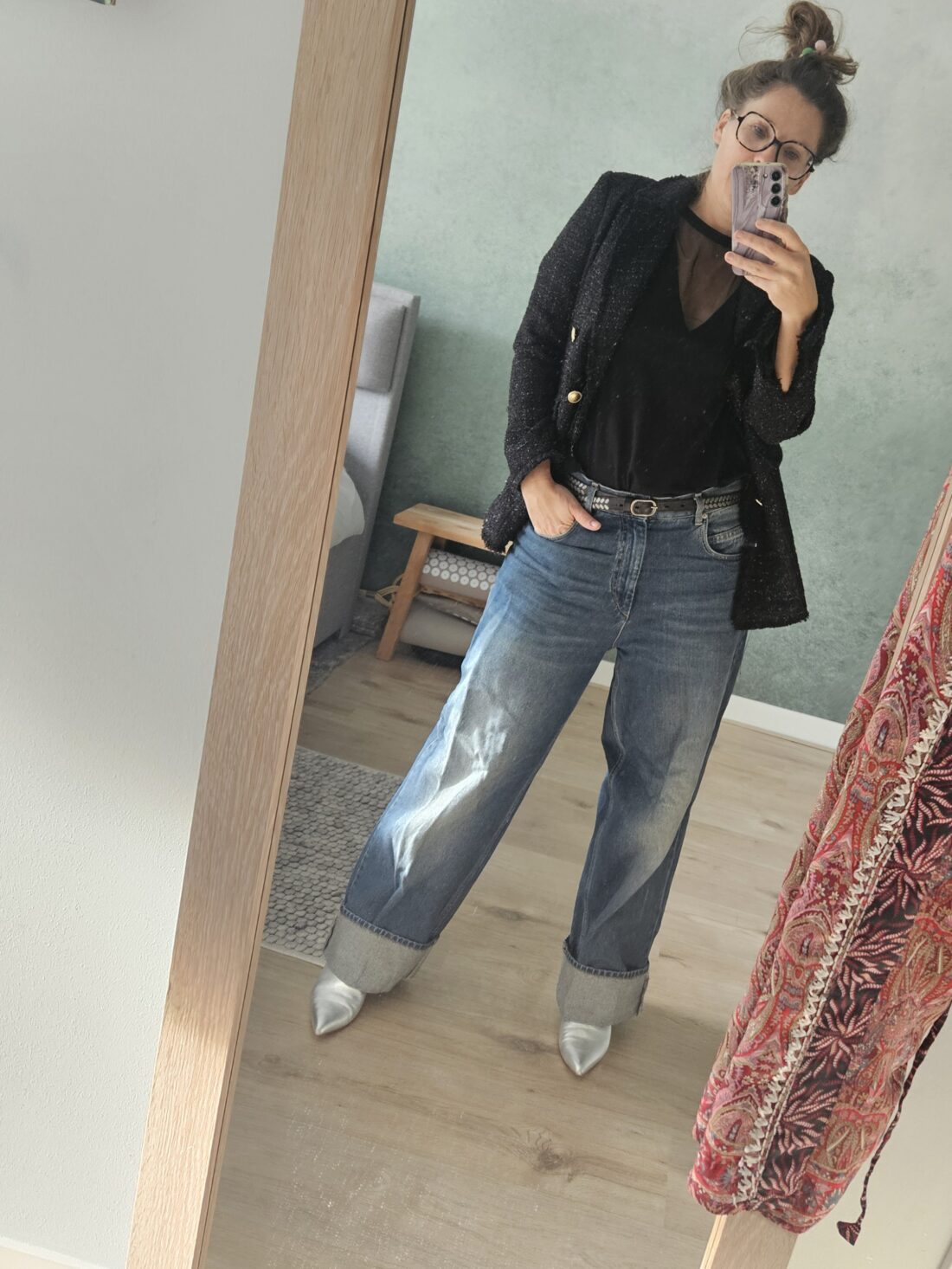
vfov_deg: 73.9
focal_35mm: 23
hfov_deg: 58.9
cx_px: 476
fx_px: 843
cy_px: 634
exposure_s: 1/143
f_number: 1.8
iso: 400
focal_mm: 5.4
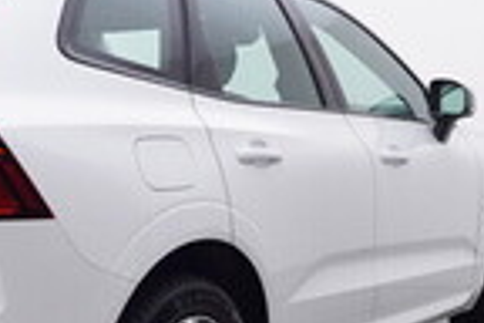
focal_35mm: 86
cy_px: 274
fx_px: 1155
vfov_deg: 15.8
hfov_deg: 23.5
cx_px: 136
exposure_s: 1/80
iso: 200
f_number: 5
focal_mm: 15
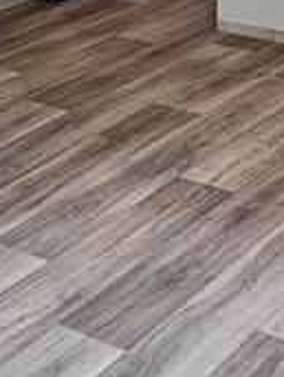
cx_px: 152
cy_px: -97
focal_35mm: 103
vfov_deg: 17.9
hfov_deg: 14.4
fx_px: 1123
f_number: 1.7
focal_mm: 6.3
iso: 160
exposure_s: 1/120
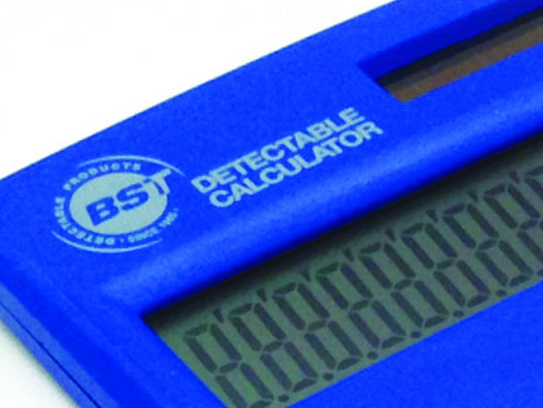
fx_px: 3139
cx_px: 569
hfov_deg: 9.8
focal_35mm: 200
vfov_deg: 7.1
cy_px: 861
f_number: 2.4
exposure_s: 1/223
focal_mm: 4.12
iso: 50
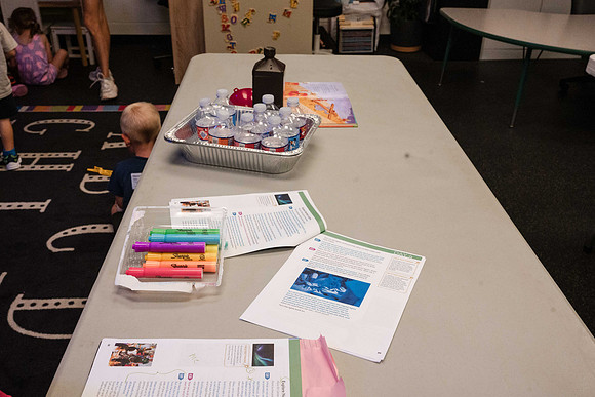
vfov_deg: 36.1
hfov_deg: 52.1
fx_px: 608
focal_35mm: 37
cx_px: 297
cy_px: 197
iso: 6400
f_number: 10
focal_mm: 35
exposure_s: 1/400
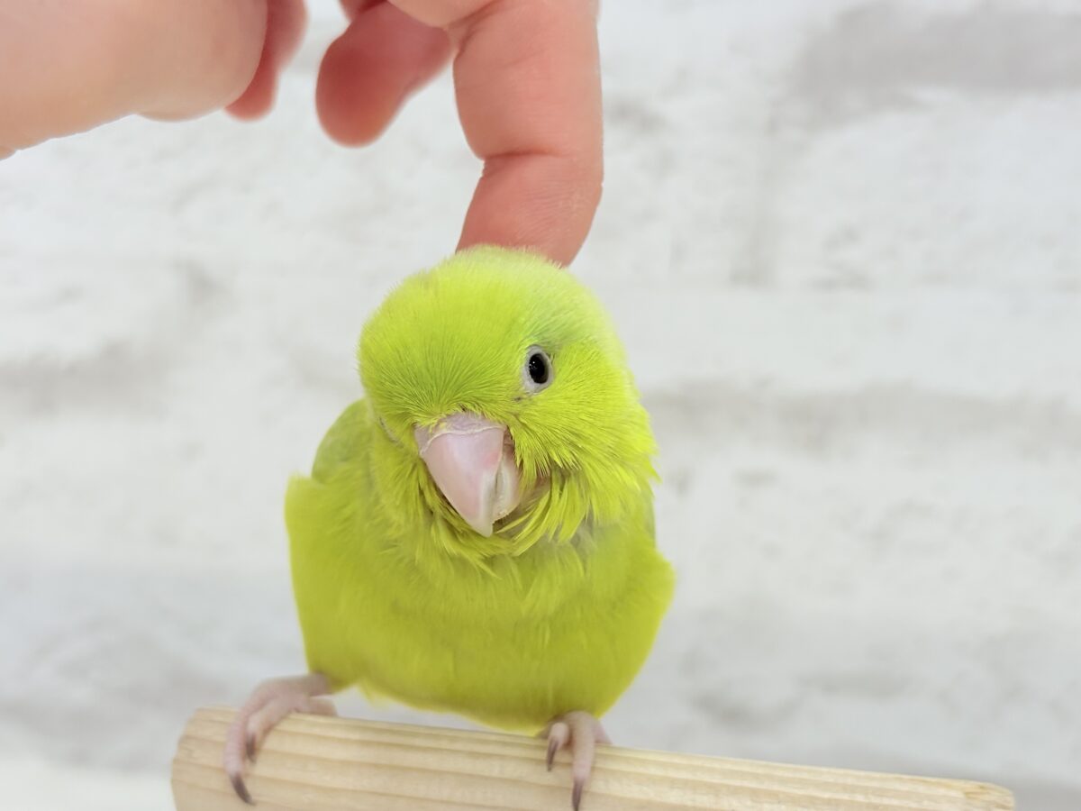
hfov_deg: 36.8
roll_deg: -0.7
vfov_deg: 28.0
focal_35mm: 52
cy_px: 406
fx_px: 1624
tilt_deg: -6.2
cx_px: 540
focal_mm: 5.96
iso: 64
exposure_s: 1/100
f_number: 1.6
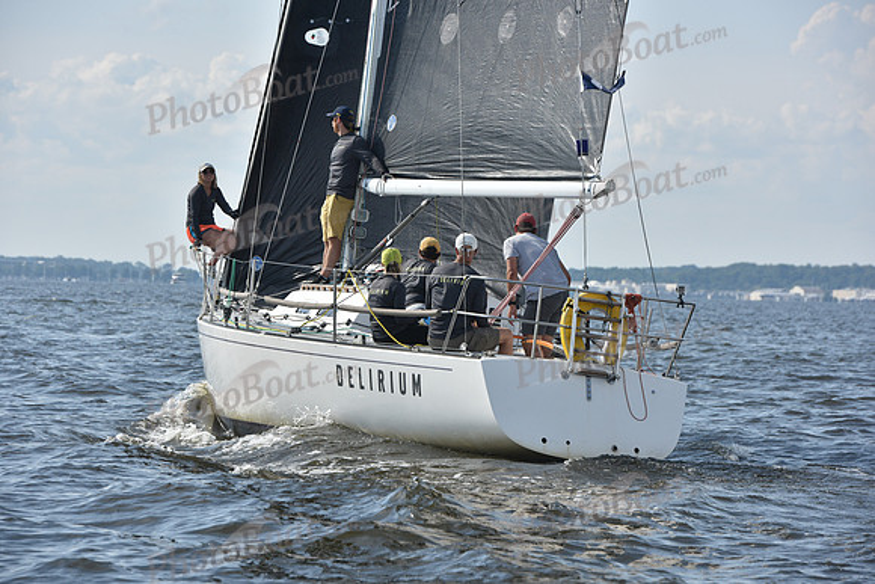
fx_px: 4011
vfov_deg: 8.3
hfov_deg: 12.4
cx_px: 438
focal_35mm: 165
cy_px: 292
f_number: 9
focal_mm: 165
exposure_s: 1/1250
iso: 320
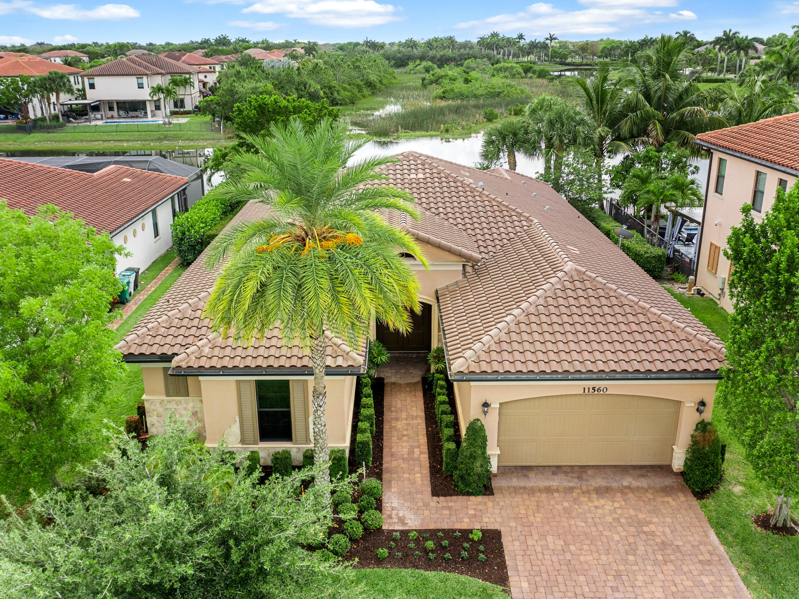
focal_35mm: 31
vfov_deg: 45.4
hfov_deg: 58.4
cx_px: 394
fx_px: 715
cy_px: 302
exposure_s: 1/400
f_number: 3.5
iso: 200
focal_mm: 10.26
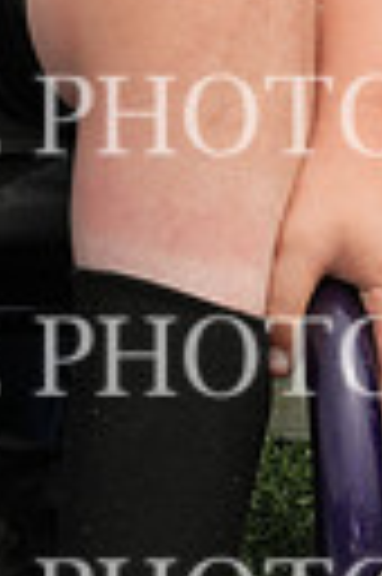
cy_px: -490
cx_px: 4
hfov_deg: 5.0
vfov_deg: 7.3
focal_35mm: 272
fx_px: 4341
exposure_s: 1/160
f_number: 11
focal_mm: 40
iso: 100
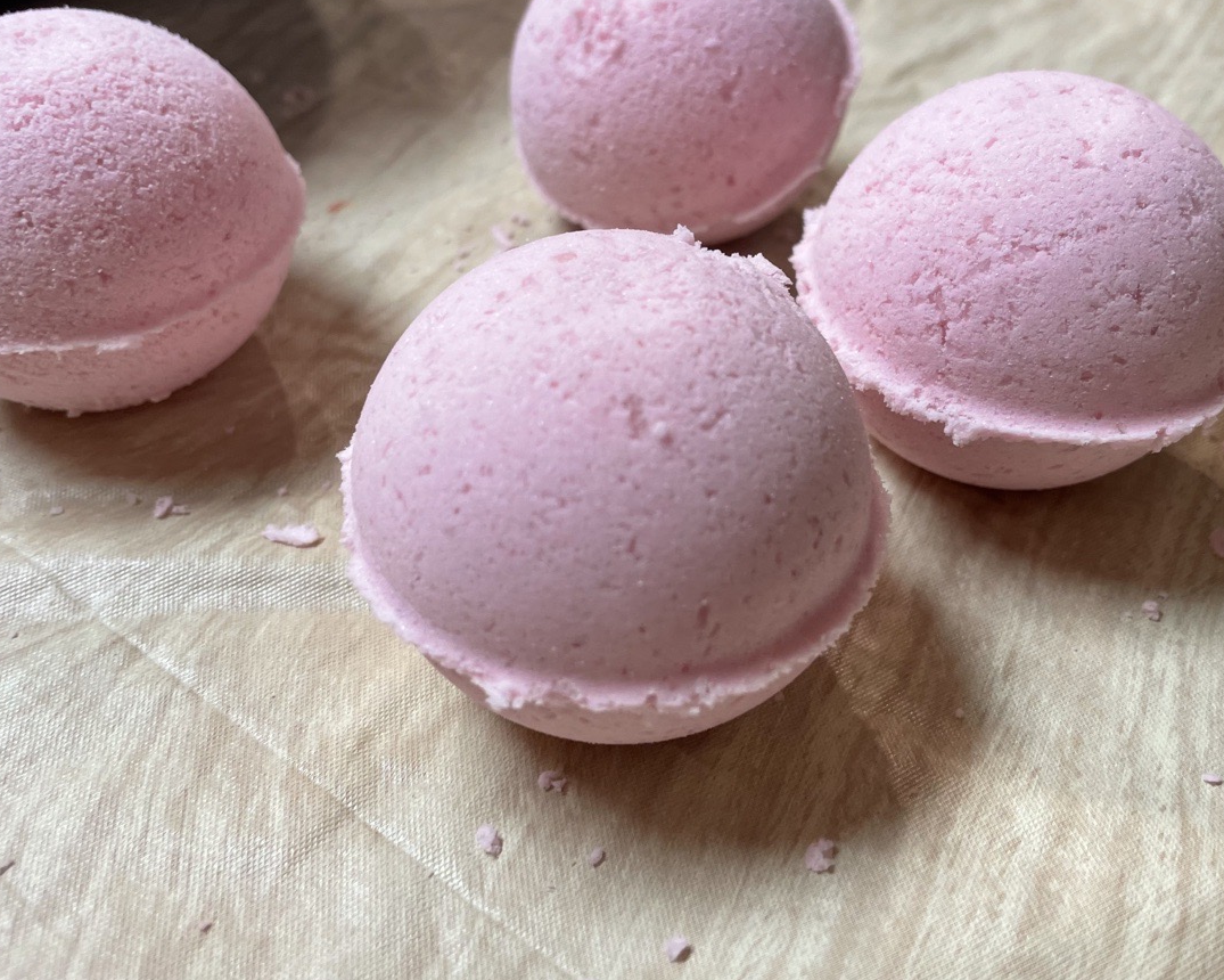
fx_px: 1232
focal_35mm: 34
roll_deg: +0.0
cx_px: 640
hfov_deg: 52.8
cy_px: 381
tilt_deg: -39.0
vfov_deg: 43.1
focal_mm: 4.2
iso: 64
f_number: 1.6
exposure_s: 1/60
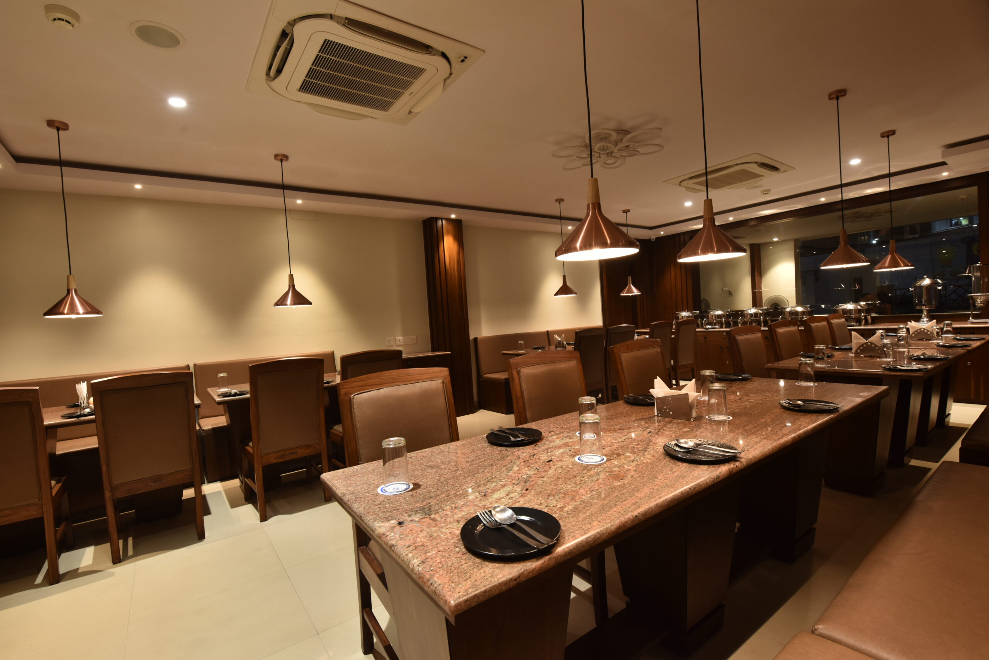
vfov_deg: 73.8
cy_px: 330
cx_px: 494
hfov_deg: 96.7
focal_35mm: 16
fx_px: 440
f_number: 8
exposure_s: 1/5
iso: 400
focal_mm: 16
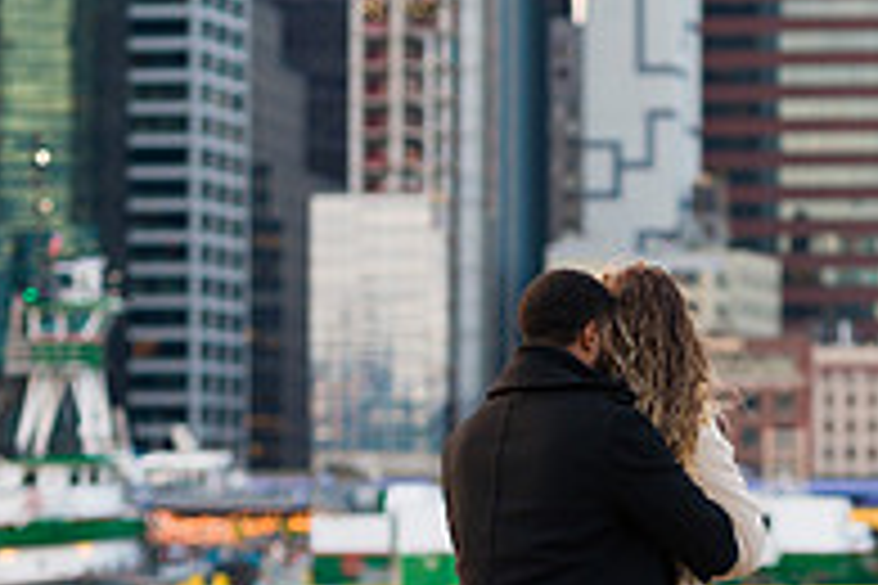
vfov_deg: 4.6
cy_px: 387
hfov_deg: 6.9
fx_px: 7243
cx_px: 648
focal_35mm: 297
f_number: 3.2
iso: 200
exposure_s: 1/320
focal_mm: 100
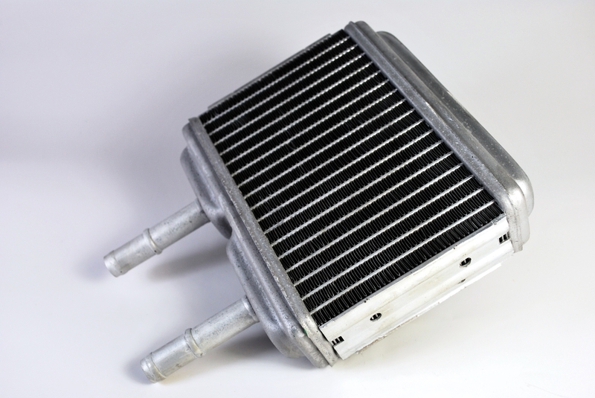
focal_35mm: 44
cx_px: 298
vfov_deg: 30.9
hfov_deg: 44.9
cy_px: 199
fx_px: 720
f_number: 5.6
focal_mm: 29
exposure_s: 1/125
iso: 160
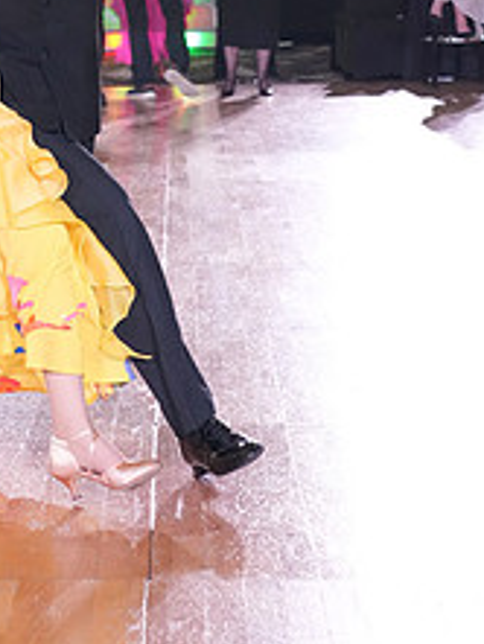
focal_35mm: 106
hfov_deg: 13.8
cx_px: 4
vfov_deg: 17.9
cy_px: -64
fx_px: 1974
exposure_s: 1/320
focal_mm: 42
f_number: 5.6
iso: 5000
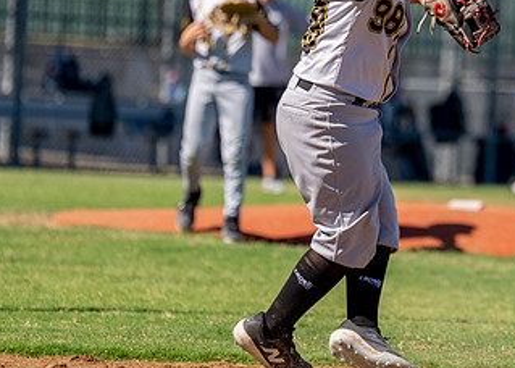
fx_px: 5091
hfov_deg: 5.8
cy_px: 59
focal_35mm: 348
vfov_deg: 4.1
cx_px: 411
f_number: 2.8
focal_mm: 153
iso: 125
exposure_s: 1/3200
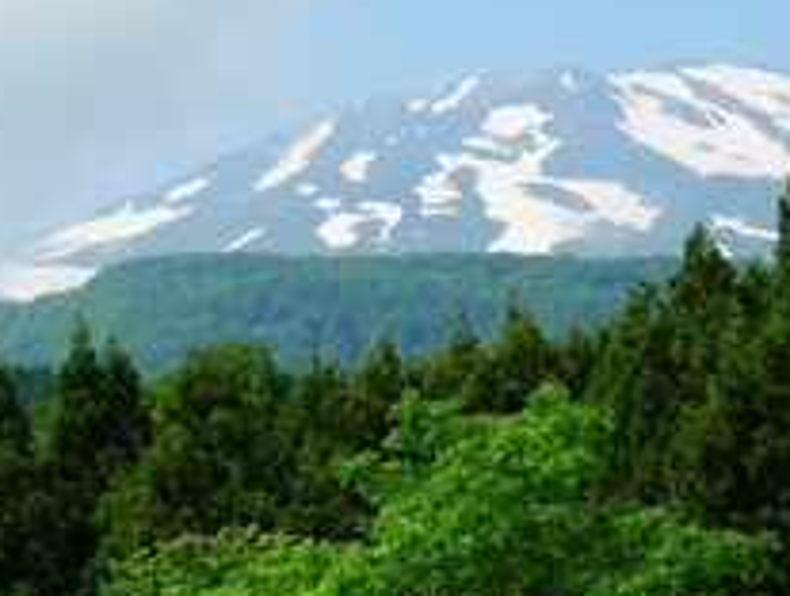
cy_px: 955
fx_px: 3818
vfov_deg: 8.7
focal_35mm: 167
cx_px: 321
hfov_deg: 11.8
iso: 100
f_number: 9.5
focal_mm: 45
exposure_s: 1/125
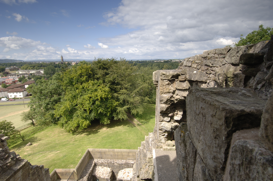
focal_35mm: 18
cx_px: 136
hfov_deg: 90.1
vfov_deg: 67.3
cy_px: 90
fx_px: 136
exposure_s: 1/250
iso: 250
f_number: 8
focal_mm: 12
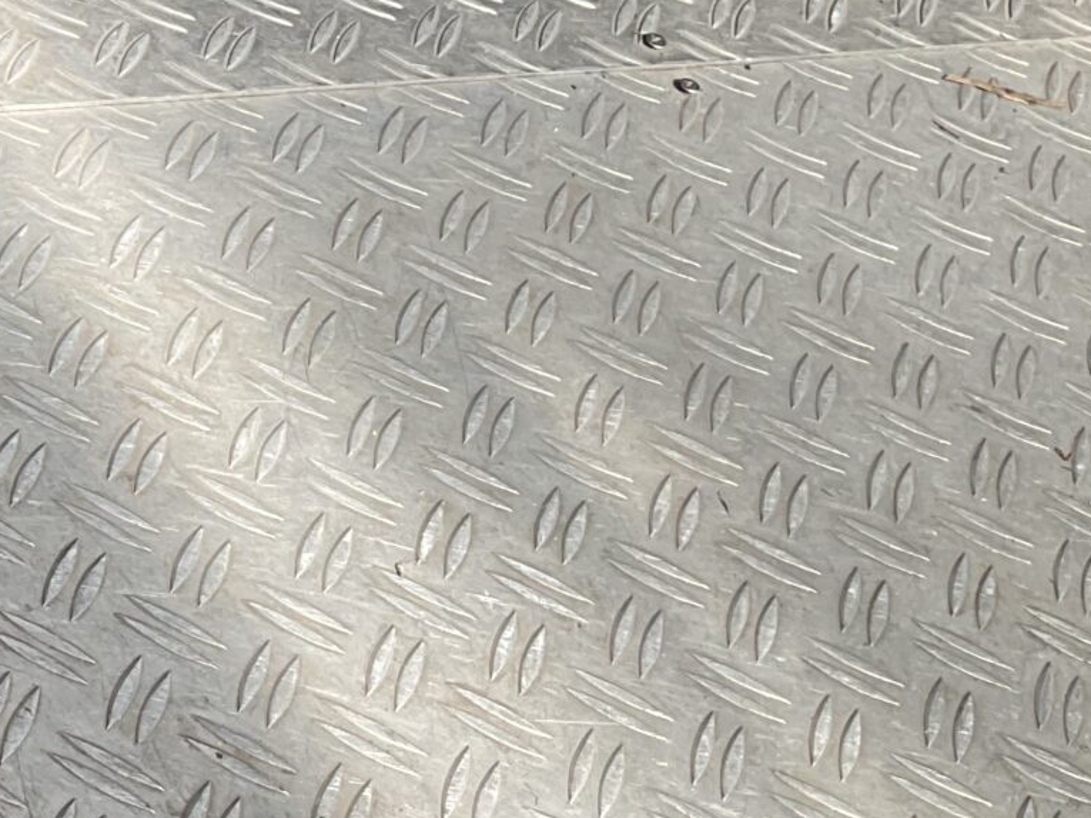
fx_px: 3058
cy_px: 154
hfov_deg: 17.9
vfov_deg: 15.1
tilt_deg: -40.8
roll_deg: -17.6
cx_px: -588
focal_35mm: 97
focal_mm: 3
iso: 16
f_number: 1.8
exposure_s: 1/232
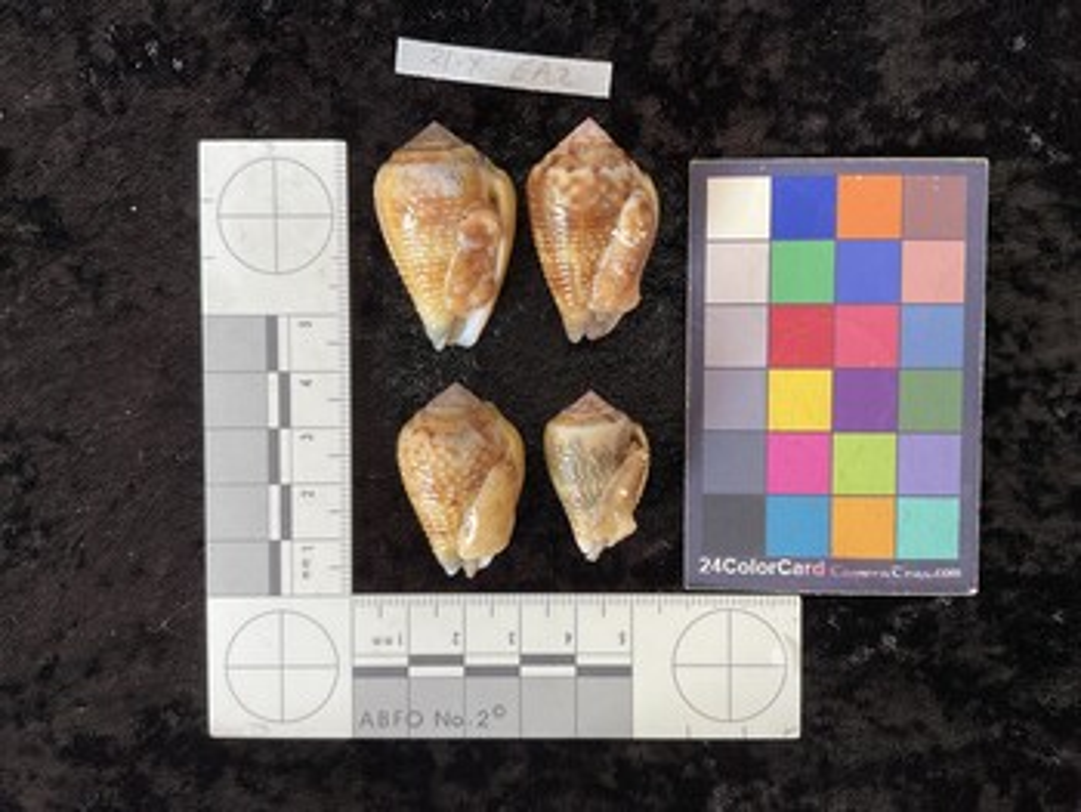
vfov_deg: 48.3
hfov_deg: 61.6
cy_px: 406
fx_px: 906
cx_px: 540
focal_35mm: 29
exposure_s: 1/100
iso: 40
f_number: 1.8
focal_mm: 3
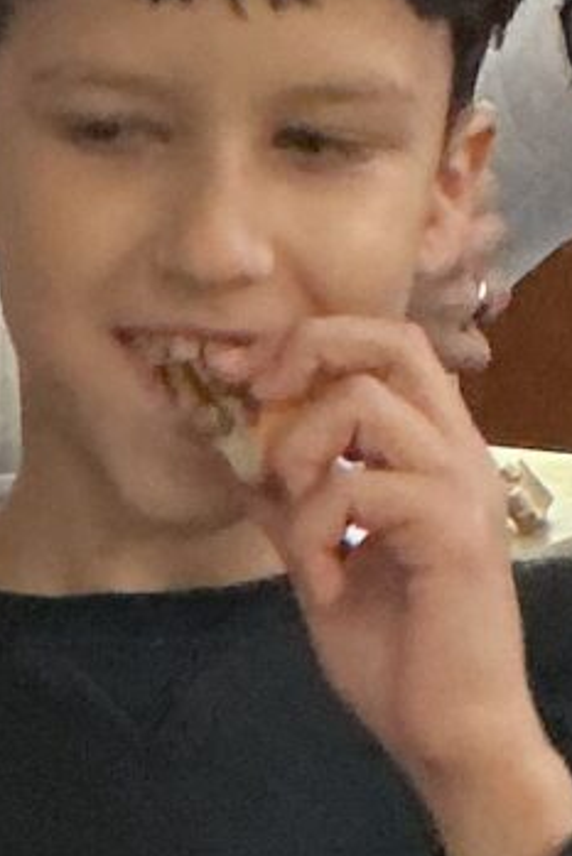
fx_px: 5262
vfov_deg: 9.2
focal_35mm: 221
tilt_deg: -13.9
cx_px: -184
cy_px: 1074
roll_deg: +0.7
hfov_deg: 6.2
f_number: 1.8
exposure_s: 1/40
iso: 320
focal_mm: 3
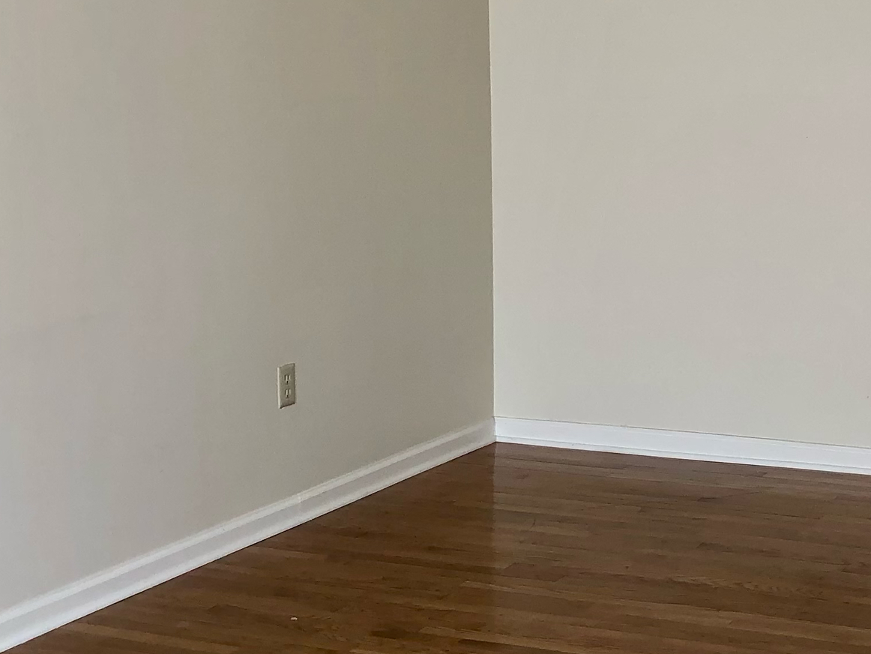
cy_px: 254
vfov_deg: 19.9
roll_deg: -0.5
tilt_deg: -6.3
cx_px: 732
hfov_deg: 25.7
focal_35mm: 74
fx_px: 1862
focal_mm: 3.99
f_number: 1.8
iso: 32
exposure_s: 1/120
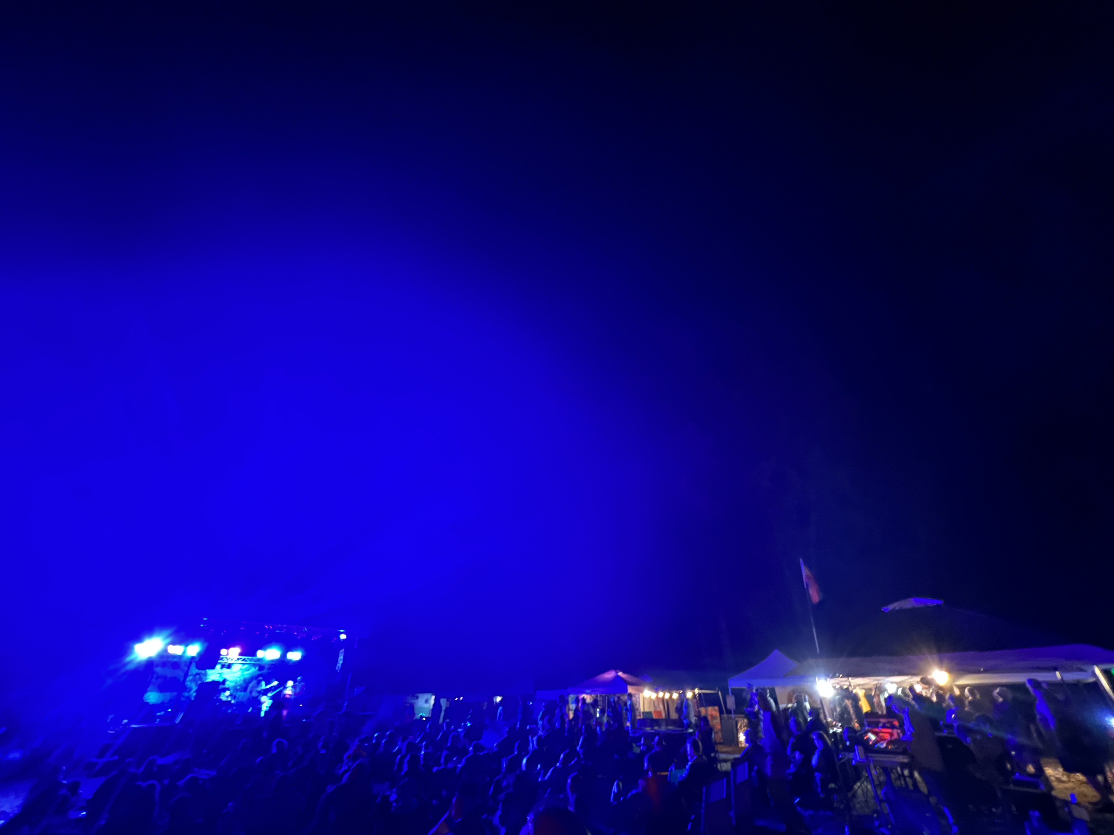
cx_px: 557
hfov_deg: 106.2
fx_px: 418
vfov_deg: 89.9
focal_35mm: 13
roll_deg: +1.6
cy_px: 418
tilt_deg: +31.8
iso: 2000
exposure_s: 1/4
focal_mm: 1.57
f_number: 1.8
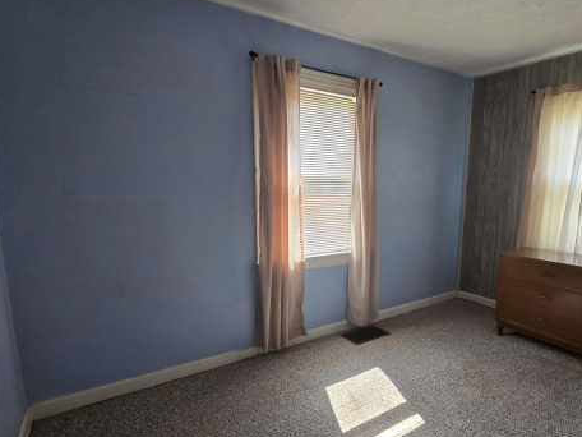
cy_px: 249
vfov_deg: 68.3
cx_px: 338
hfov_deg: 84.0
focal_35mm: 19
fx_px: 319
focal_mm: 2.2
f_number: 2.2
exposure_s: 1/60
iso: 200
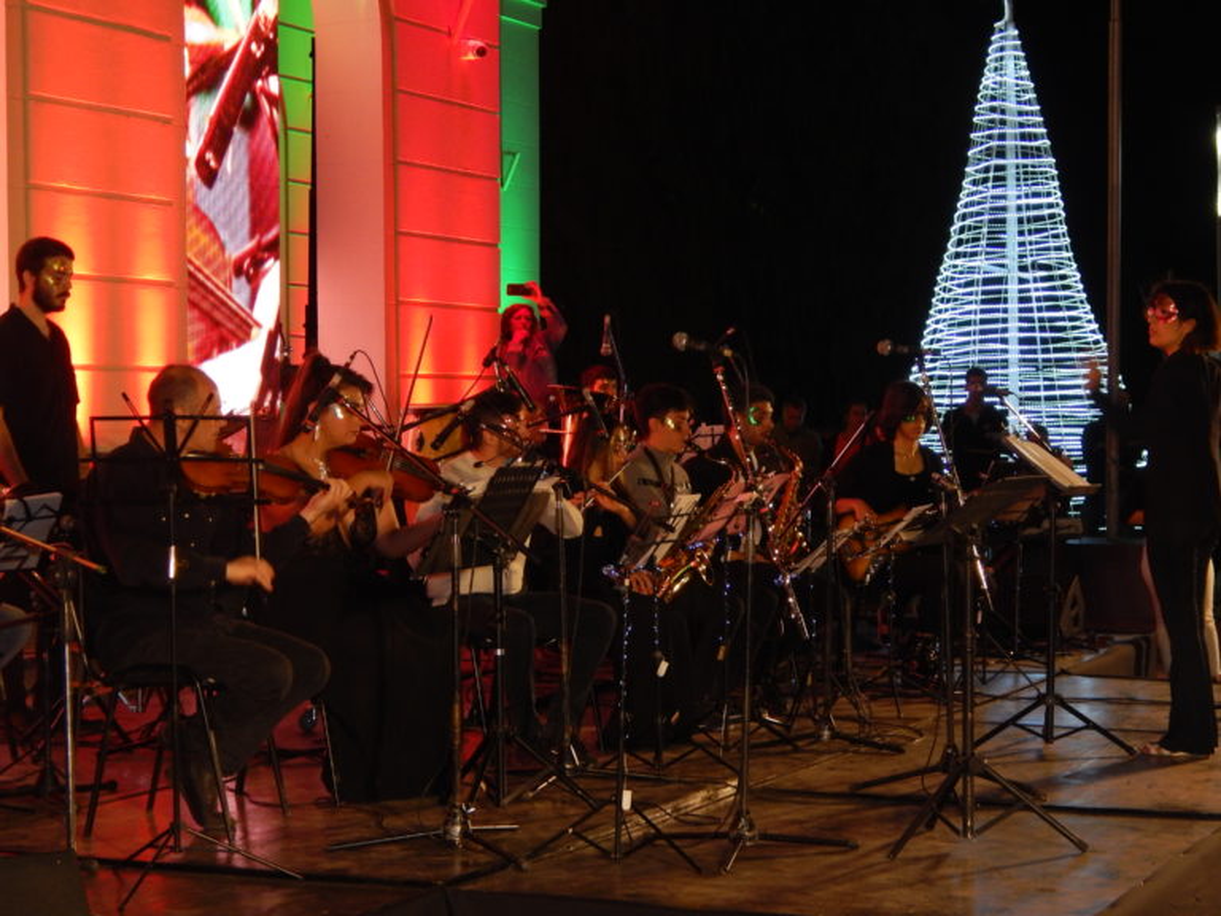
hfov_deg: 25.7
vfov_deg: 19.4
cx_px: 610
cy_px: 458
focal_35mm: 76
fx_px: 2681
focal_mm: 13.5
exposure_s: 1/30
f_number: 4.2
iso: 320
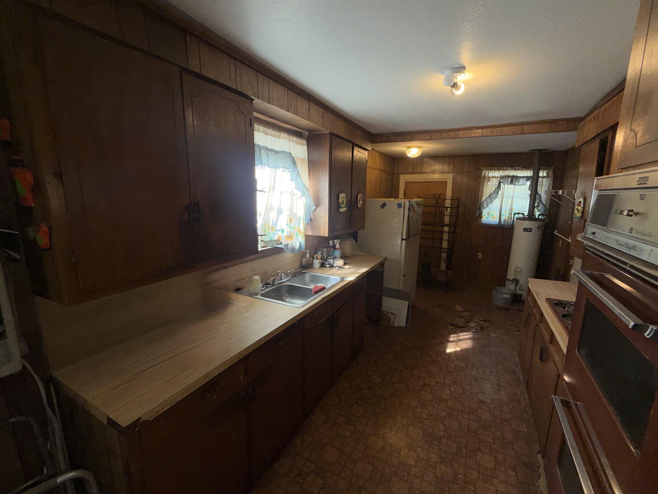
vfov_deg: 81.7
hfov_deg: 98.2
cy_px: 249
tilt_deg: -10.9
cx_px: 336
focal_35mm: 15
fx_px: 285
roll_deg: -0.4
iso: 32
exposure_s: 1/60
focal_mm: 2.22
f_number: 2.2
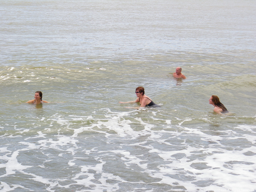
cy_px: 96
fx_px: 525
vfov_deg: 20.7
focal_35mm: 71
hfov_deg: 27.4
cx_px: 128
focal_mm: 12.5
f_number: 4.9
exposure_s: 1/400
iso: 80
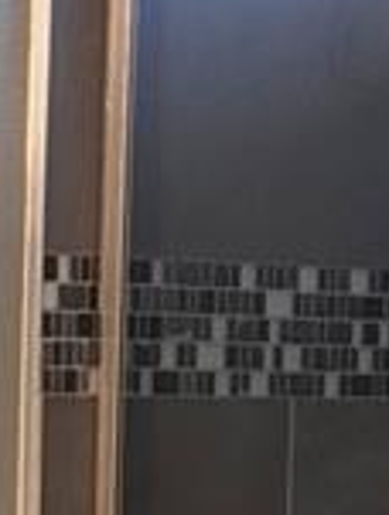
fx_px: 3074
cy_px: 706
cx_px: -270
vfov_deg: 9.4
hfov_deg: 7.1
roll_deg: -1.5
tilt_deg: -6.8
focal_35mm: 206
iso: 160
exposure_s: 1/59
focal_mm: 5.96
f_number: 1.6
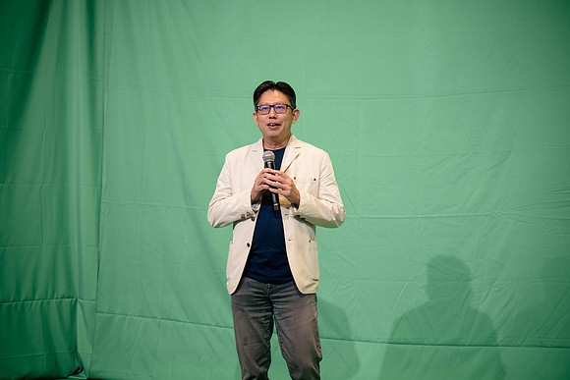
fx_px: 840
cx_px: 285
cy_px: 190
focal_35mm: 53
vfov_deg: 25.5
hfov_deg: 37.5
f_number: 2
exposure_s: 1/160
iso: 320
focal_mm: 25
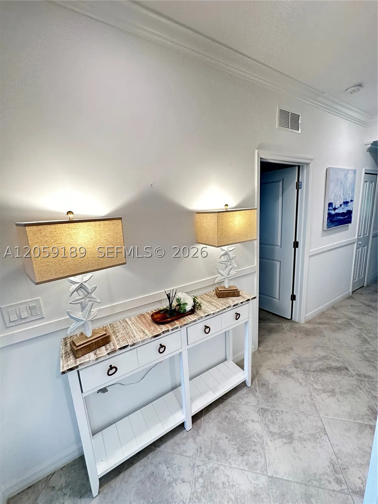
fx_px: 204
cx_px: 189
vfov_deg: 102.1
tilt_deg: -12.0
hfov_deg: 85.7
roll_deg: +3.3
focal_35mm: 14
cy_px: 252
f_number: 2.2
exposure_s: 1/60
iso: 320
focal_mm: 2.22
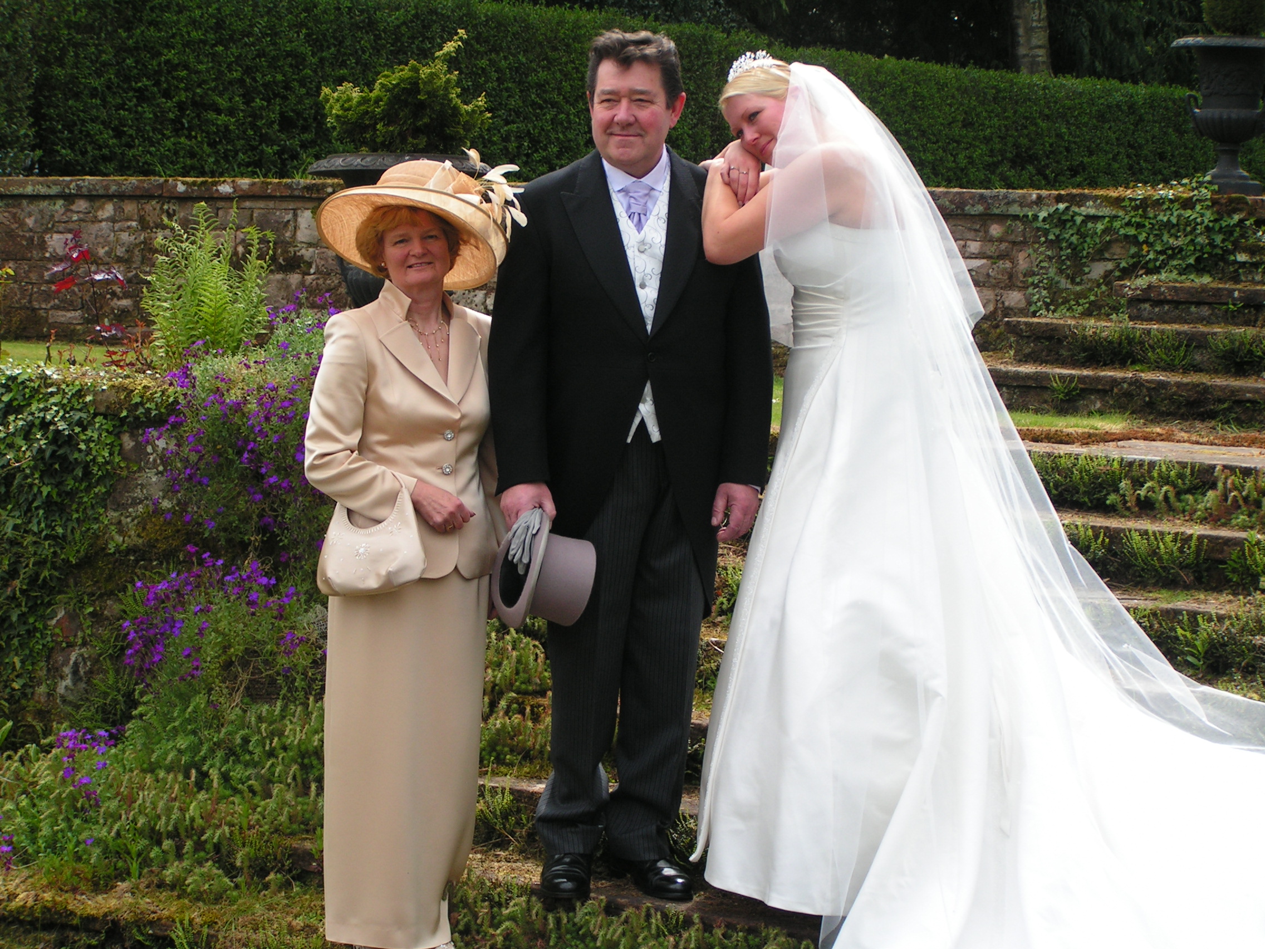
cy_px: 474
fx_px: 3252
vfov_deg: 16.6
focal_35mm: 89
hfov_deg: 22.0
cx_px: 632
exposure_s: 1/320
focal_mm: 14.8
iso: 50
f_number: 3.2
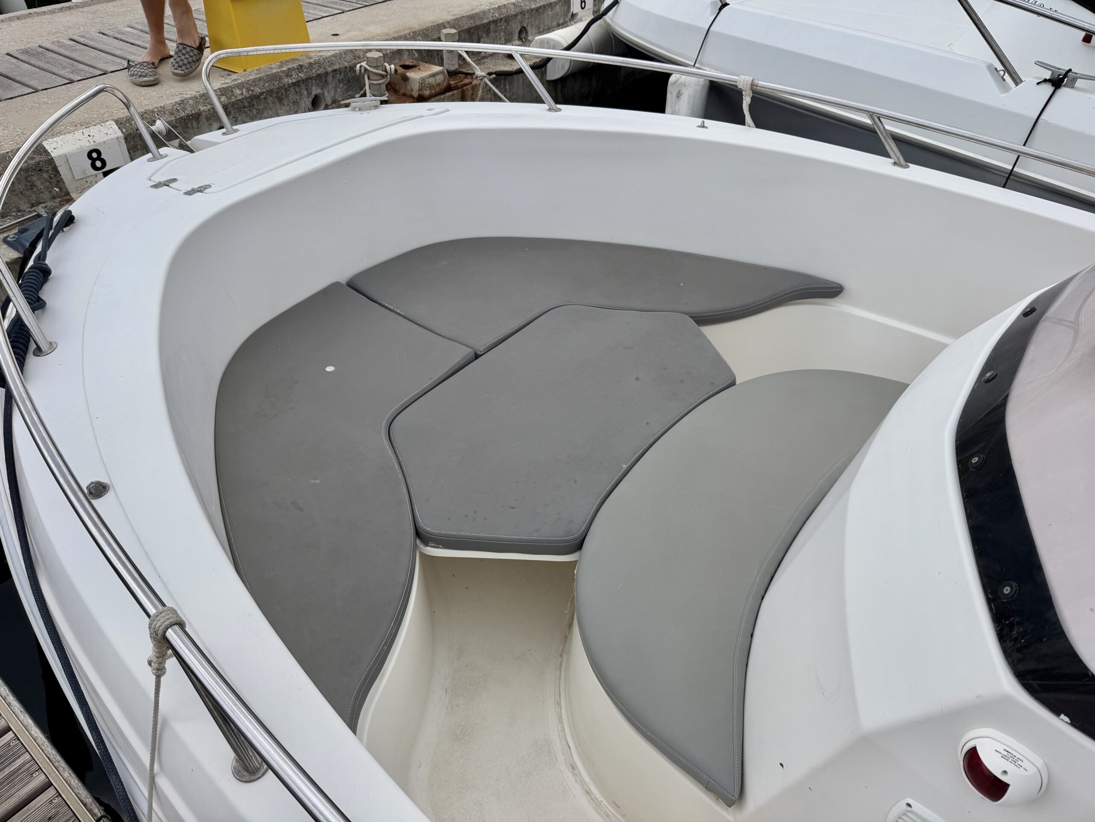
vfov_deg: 56.8
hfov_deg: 71.6
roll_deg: +0.0
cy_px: 411
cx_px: 548
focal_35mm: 24
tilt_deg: -39.5
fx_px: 759
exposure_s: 1/5714
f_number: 1.78
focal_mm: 6.76
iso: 80
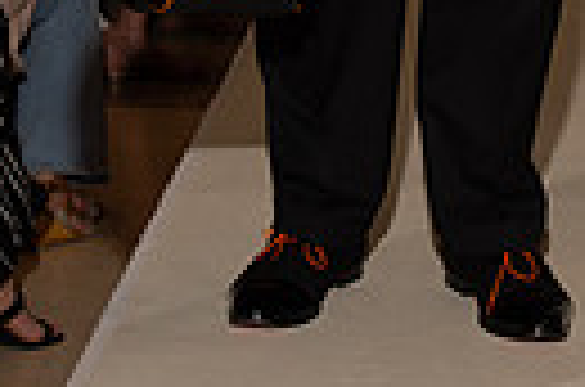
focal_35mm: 260
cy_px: -522
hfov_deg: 7.9
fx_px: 4215
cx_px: 488
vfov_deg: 5.1
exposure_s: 1/250
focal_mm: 75
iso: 800
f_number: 9
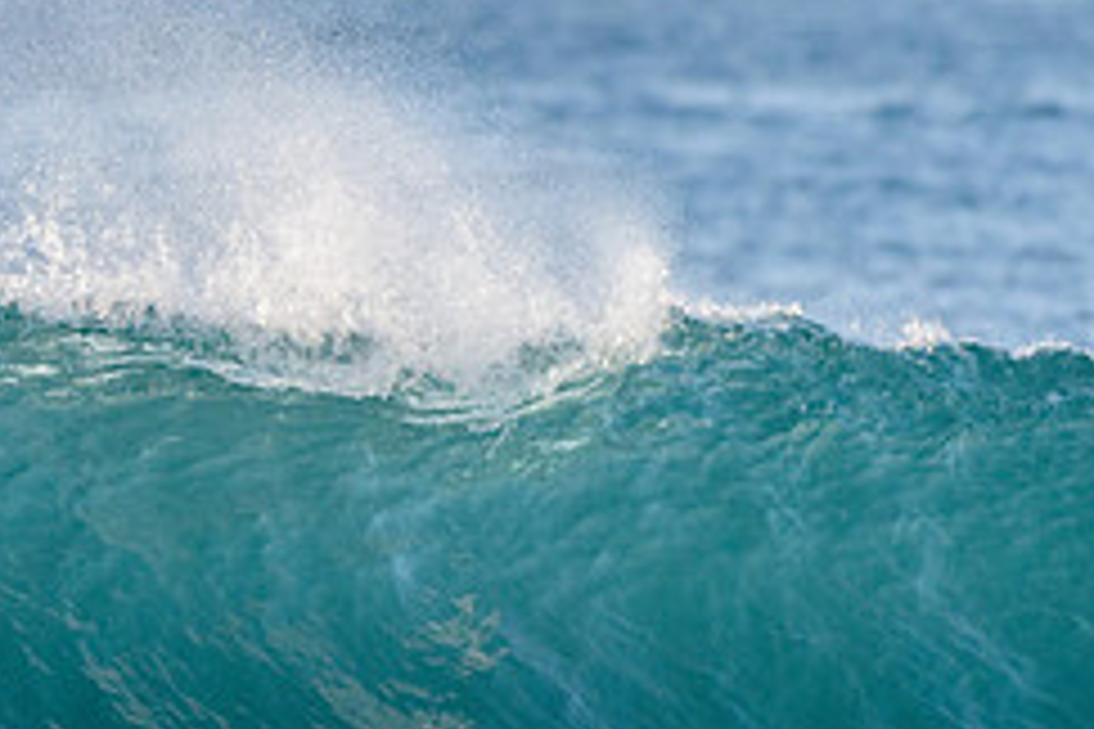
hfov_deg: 1.4
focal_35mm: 1463
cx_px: 196
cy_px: 572
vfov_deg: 0.9
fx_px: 44455
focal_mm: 500
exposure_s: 1/2000
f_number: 5.6
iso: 800
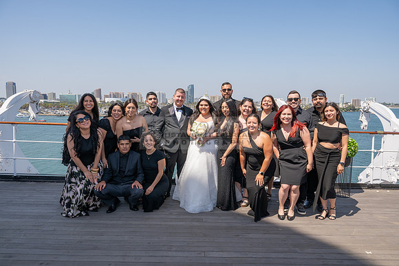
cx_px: 200
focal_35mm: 24
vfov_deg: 53.2
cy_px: 133
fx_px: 266
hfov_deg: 73.7
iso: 200
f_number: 11
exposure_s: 1/200
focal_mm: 24
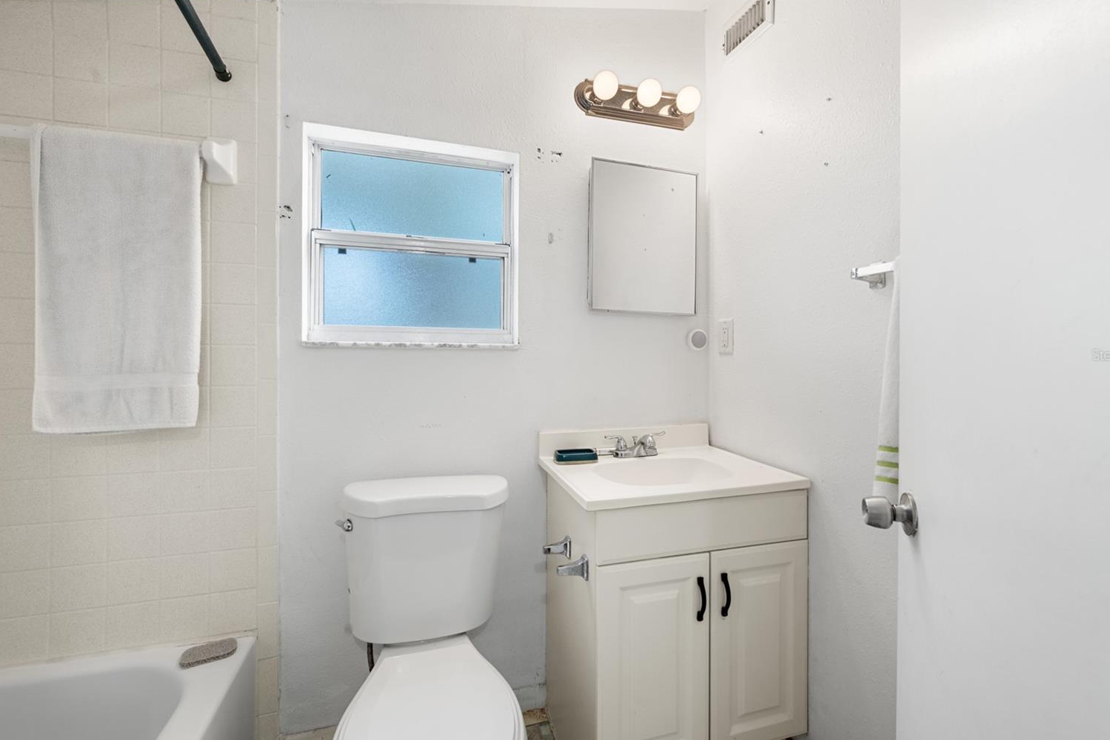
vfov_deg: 77.3
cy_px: 355
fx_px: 463
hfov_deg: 100.4
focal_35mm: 15
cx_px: 564
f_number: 9
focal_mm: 14
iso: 250
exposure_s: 1/4
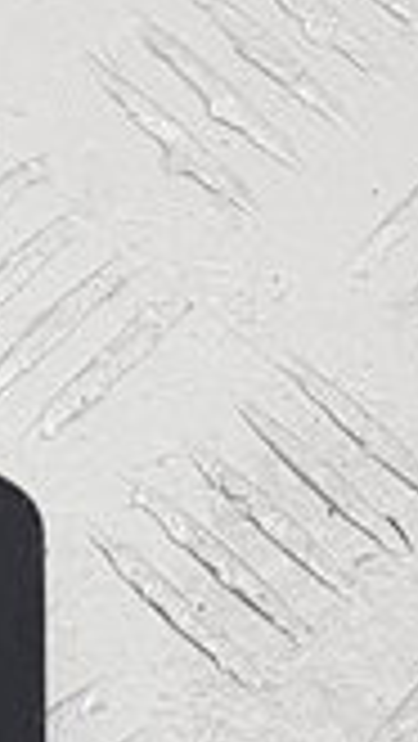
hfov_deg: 6.5
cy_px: 944
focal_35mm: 176
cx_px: -706
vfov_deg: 11.9
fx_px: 3463
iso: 50
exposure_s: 1/100
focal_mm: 4.2
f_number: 1.7
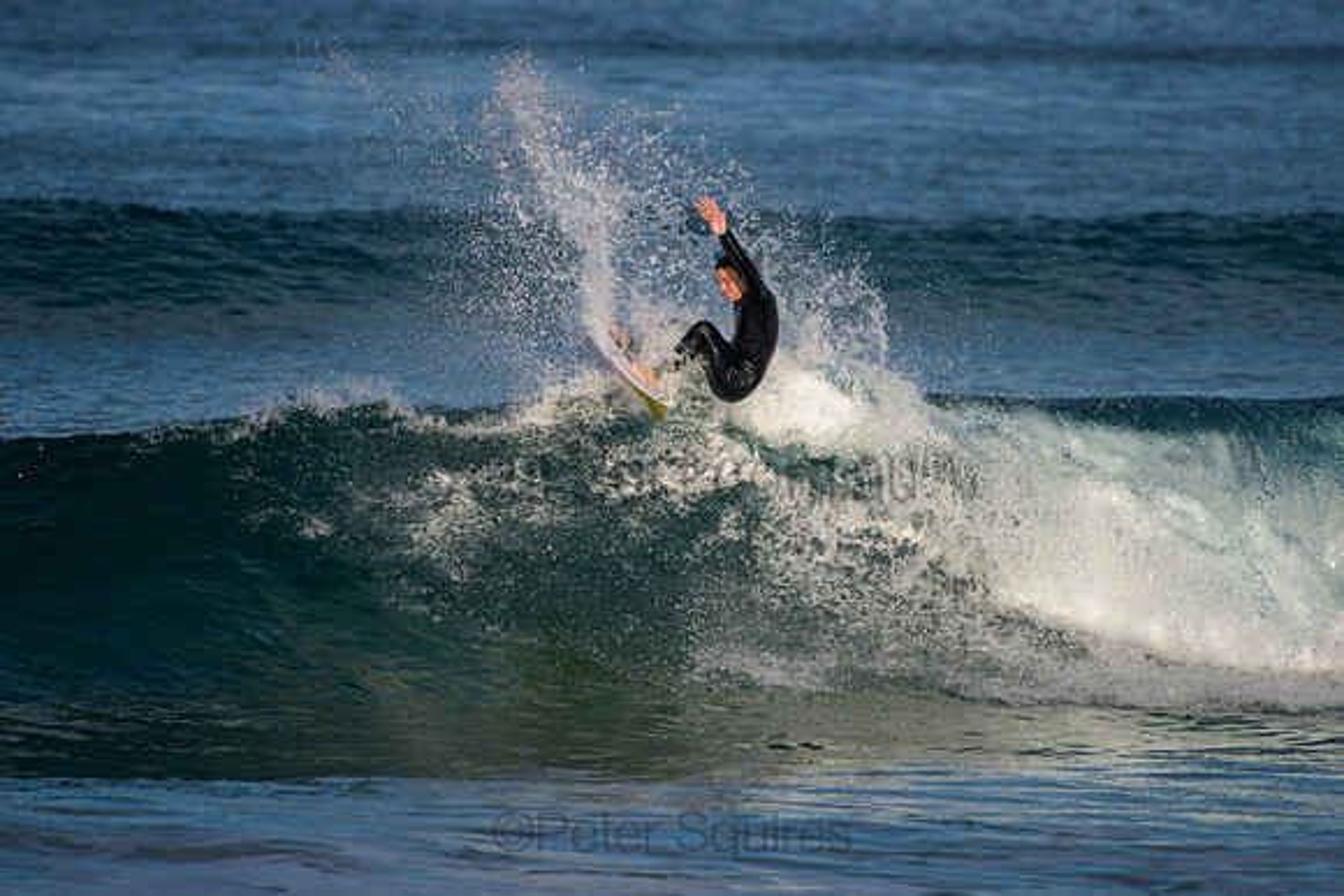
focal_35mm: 613
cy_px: 436
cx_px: 690
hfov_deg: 3.4
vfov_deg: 2.2
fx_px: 22900
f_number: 5.6
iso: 140
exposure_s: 1/2000
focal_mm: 500
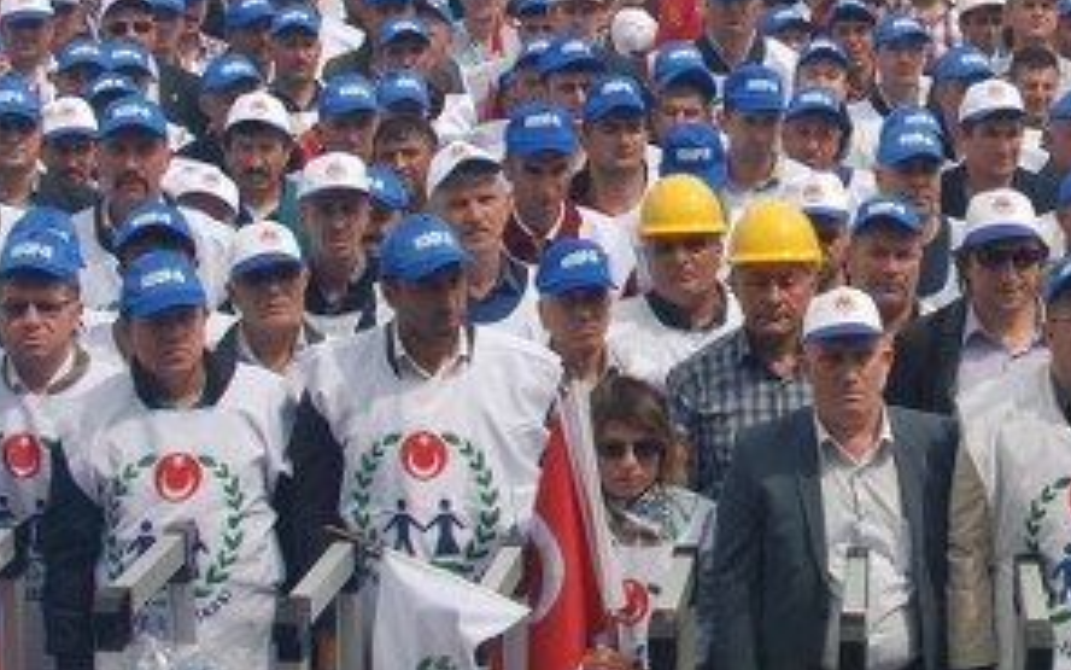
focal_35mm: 91
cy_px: 25
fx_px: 2656
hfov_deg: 22.3
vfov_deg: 14.2
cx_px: 941
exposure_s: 1/250
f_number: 8
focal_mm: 22
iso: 100
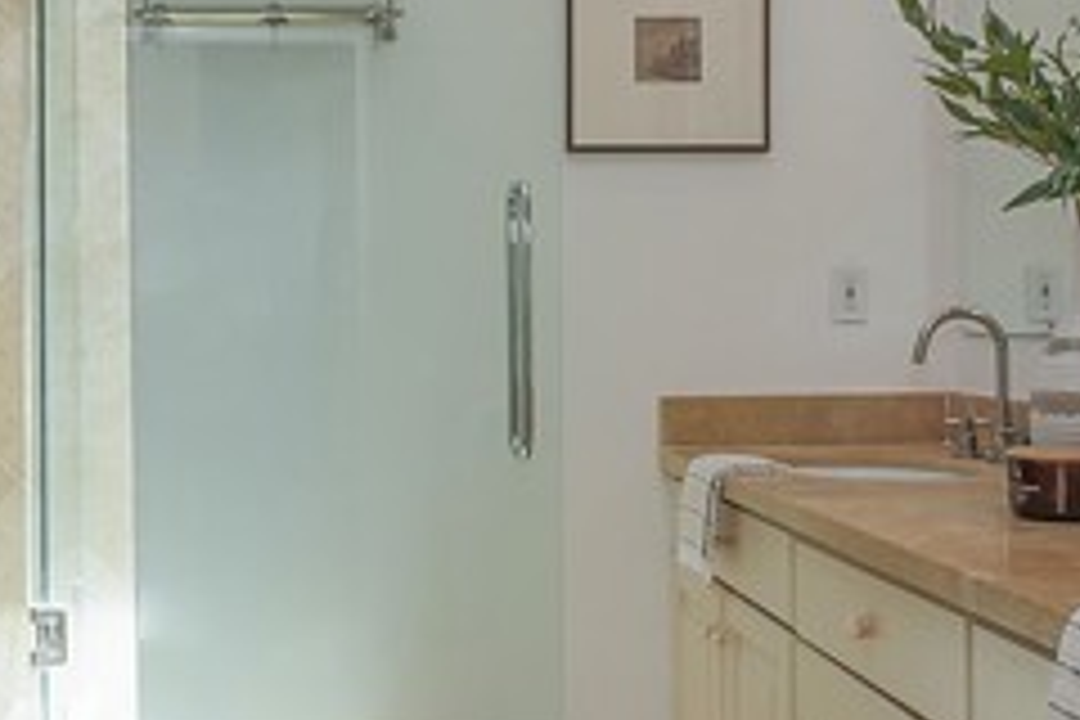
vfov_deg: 27.0
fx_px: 1500
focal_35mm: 50
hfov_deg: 39.0
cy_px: 315
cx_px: 328
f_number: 8
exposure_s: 1/160
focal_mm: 9
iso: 200
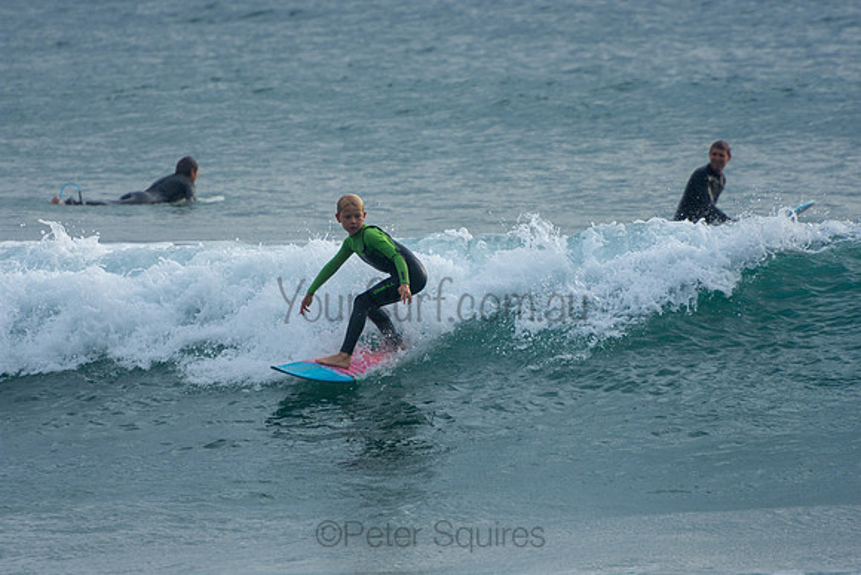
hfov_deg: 3.4
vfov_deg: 2.3
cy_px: 288
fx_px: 14353
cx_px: 430
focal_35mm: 600
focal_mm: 400
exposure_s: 1/400
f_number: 5.6
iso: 200
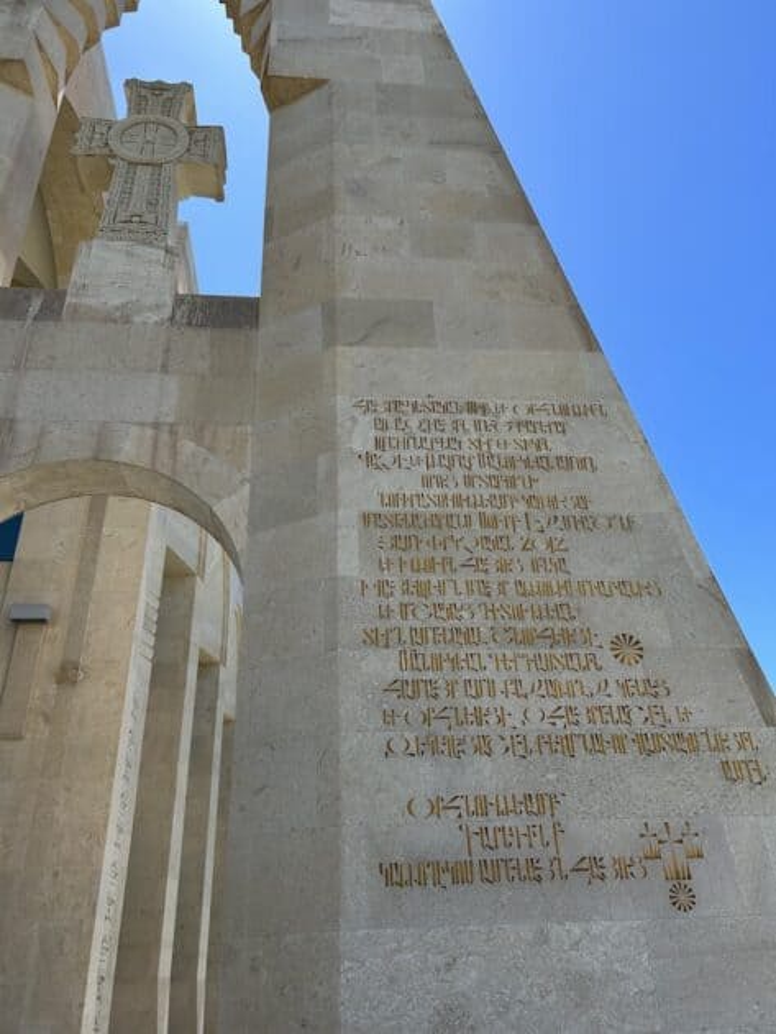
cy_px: 517
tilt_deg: +31.3
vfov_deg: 67.3
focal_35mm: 26
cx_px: 388
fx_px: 777
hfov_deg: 53.1
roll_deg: +3.9
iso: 50
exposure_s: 1/2252
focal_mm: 5.7
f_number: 1.5
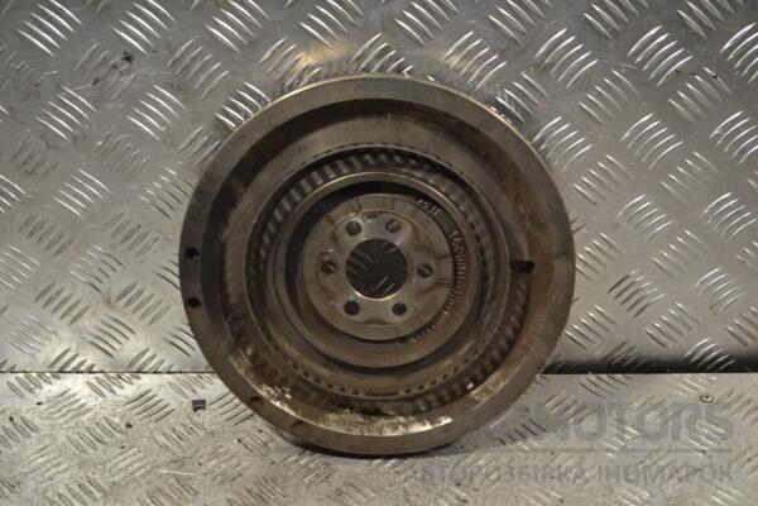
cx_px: 379
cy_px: 253
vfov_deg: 23.8
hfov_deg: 35.1
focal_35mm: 57
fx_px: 1200
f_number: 5
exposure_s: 1/80
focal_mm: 38
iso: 400
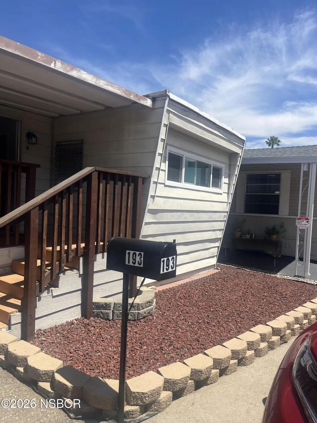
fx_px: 317
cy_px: 212
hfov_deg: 53.1
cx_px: 158
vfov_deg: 67.3
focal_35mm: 26
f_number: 1.6
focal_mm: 5.1
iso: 50
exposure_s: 1/4149
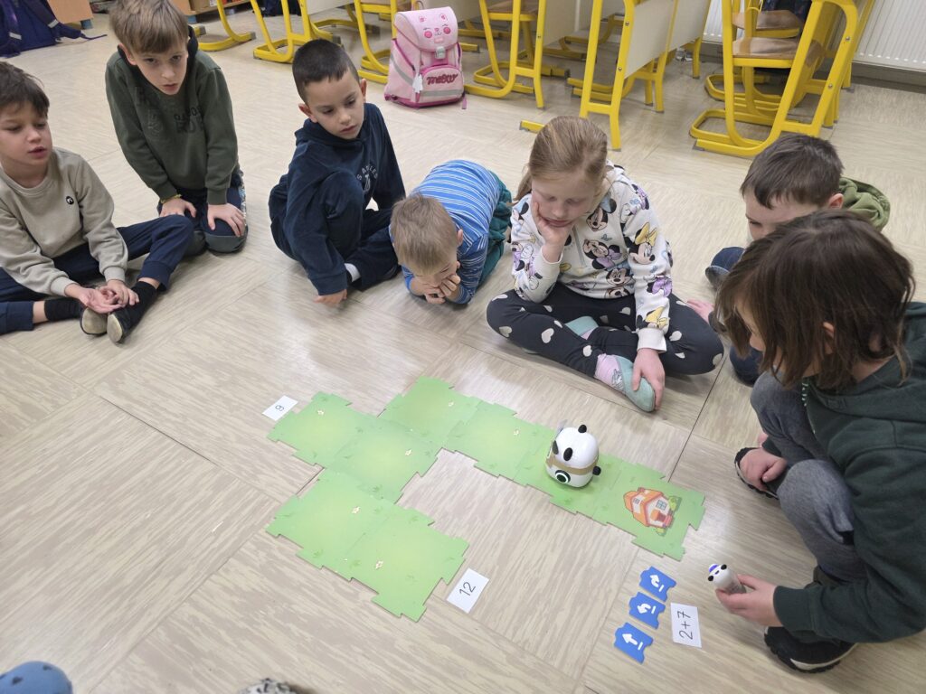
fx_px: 615
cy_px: 347
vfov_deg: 58.9
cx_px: 463
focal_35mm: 23
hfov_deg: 73.9
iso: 250
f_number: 1.7
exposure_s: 1/100
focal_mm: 6.3
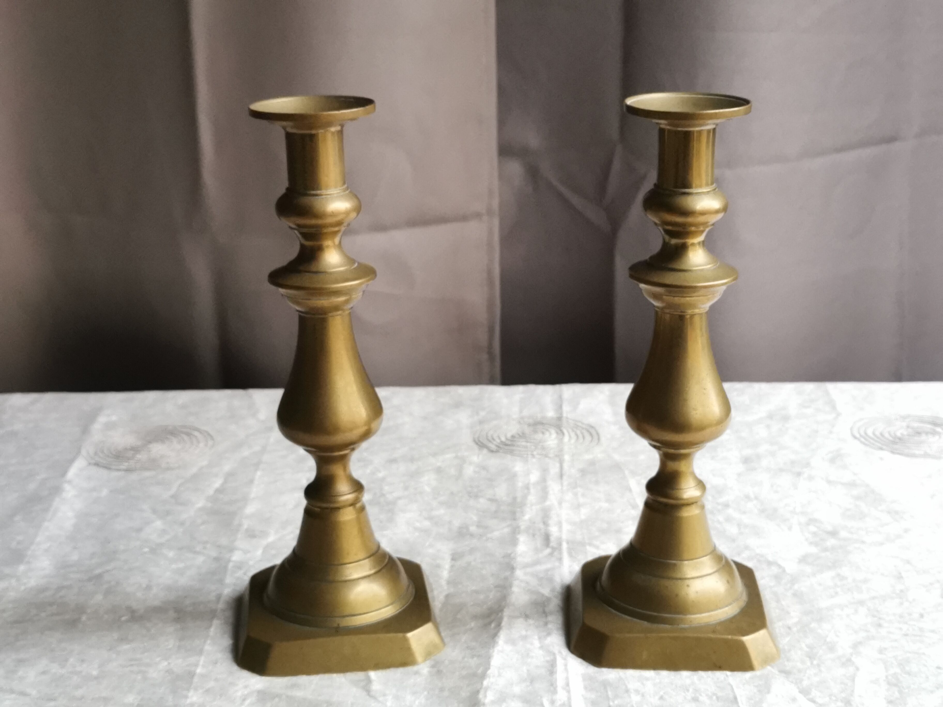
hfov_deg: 35.5
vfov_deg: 27.0
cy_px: 354
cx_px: 472
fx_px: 1471
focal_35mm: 54
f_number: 1.8
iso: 320
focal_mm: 5.58
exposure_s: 1/50
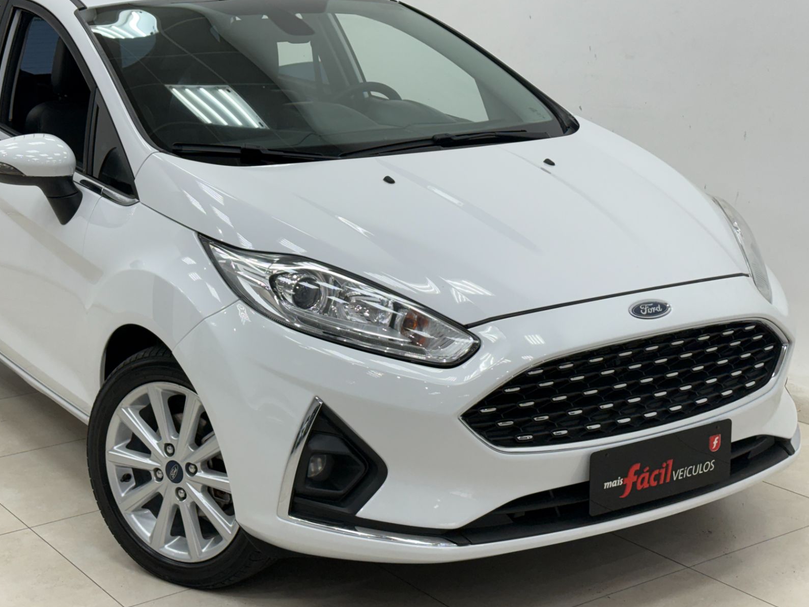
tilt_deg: -12.4
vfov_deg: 25.2
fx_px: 1356
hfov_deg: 33.2
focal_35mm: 58
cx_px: 338
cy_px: 289
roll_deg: +1.7
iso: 160
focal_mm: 6.76
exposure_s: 1/120
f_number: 1.78
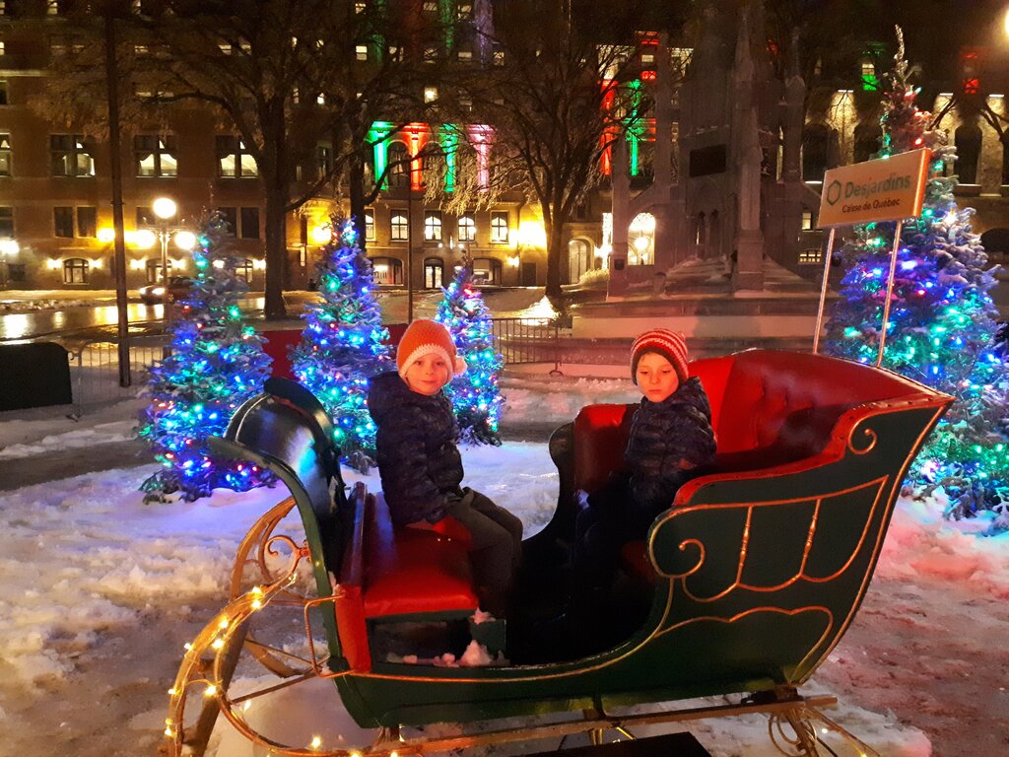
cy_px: 378
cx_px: 504
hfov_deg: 65.3
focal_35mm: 27
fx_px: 787
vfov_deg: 51.4
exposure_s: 1/17
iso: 1250
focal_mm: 3.6
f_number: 1.9
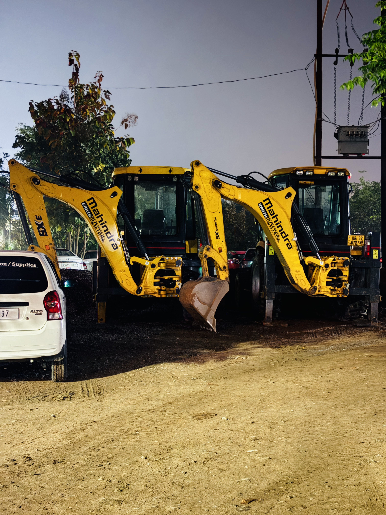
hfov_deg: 28.0
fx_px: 773
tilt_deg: -0.8
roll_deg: -1.3
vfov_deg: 36.8
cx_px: 193
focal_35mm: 52
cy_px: 258
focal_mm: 5.96
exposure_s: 1/2
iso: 320
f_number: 1.6
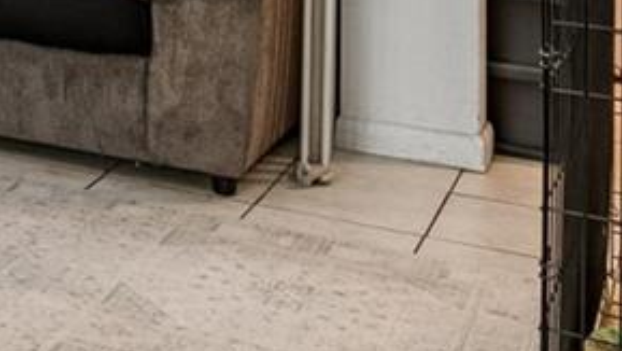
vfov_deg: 12.5
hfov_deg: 20.4
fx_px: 1436
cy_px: -317
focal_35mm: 87
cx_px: -347
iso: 100
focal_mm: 10
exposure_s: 1/6
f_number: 4.5
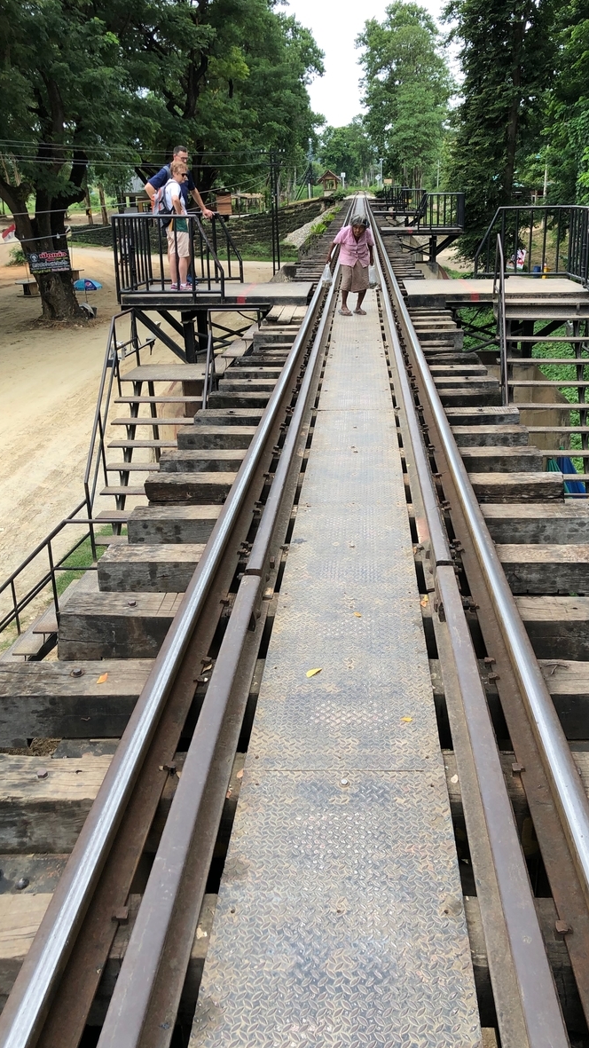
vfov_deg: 62.6
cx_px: 342
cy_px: 518
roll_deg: -0.2
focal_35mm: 31
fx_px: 861
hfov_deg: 37.7
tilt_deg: -18.9
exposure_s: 1/545
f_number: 1.8
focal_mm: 4
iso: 20
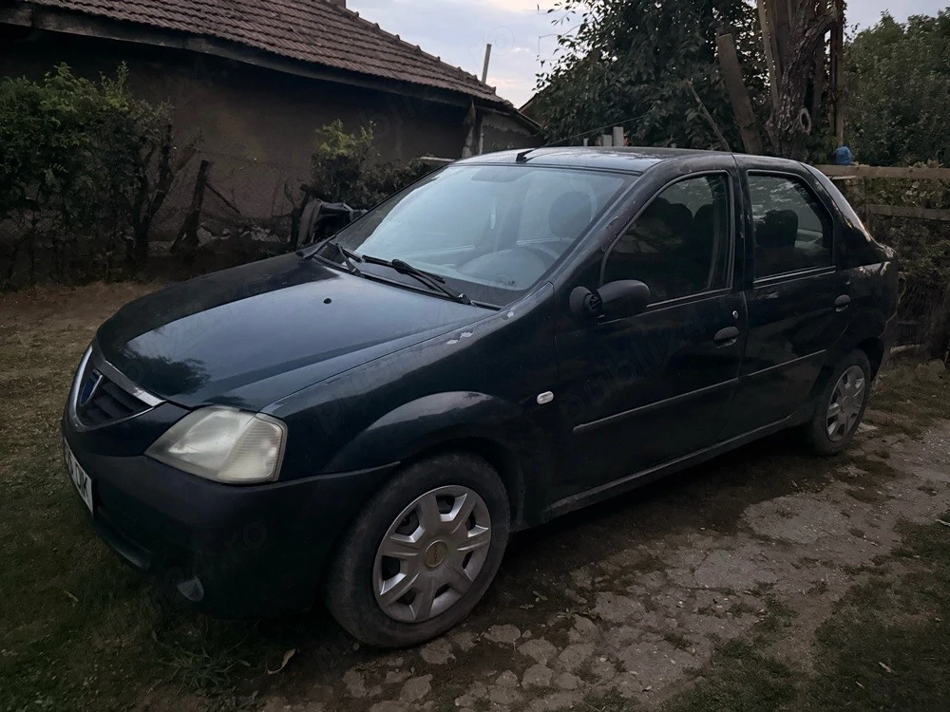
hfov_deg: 71.6
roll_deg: -3.4
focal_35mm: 24
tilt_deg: -14.4
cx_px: 475
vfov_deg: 56.8
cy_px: 356
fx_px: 659
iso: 4000
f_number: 1.78
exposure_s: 1/15
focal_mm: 6.76
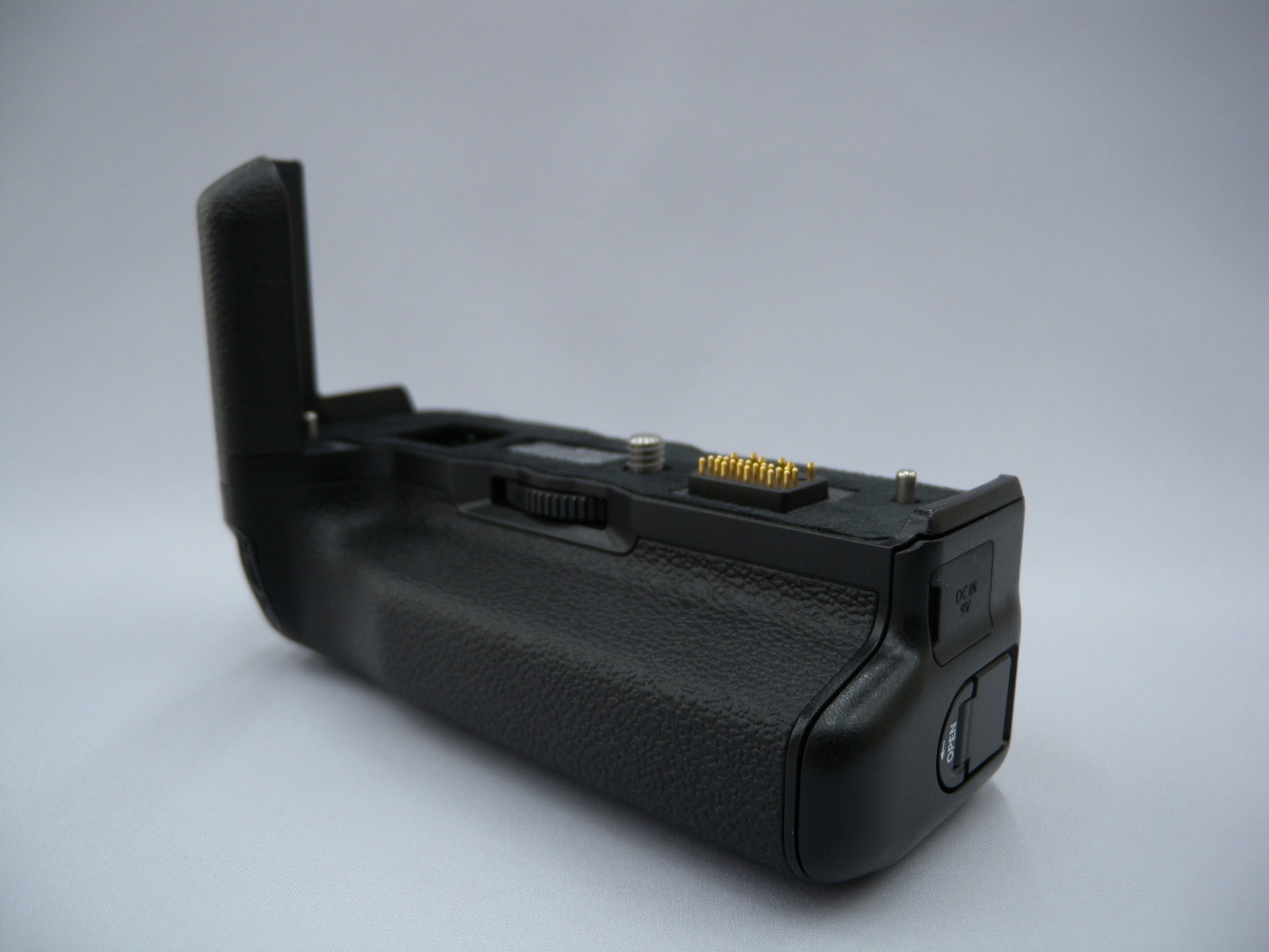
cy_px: 476
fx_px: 1026
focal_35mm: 28
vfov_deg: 49.7
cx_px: 634
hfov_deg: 63.4
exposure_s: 1/65.6
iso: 86
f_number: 2.7
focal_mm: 6
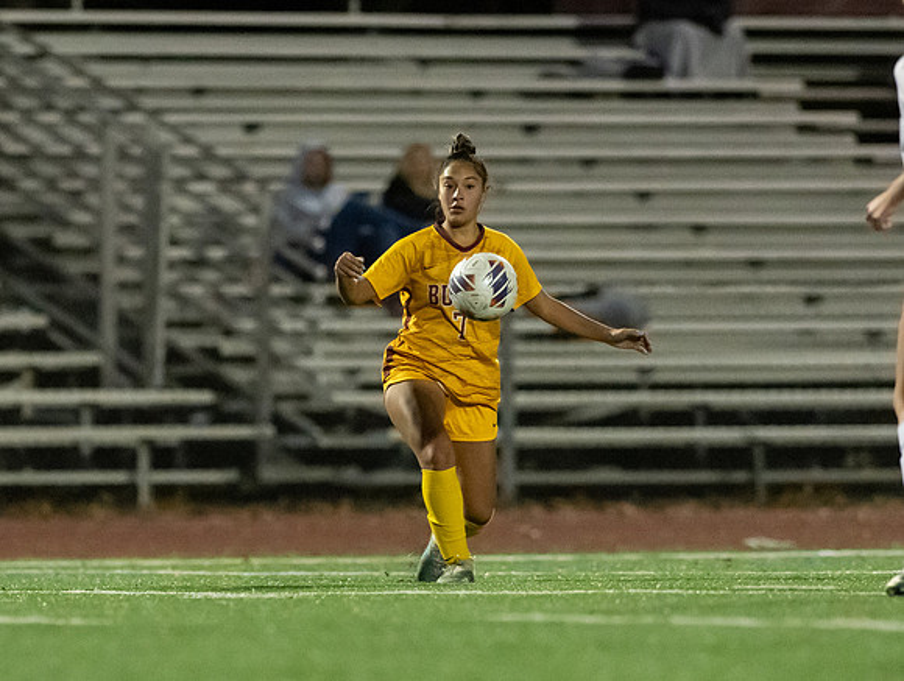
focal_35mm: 622
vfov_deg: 2.4
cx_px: 320
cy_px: 446
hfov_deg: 3.2
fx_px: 16260
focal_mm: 300
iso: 16000
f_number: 2.8
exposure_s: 1/1000
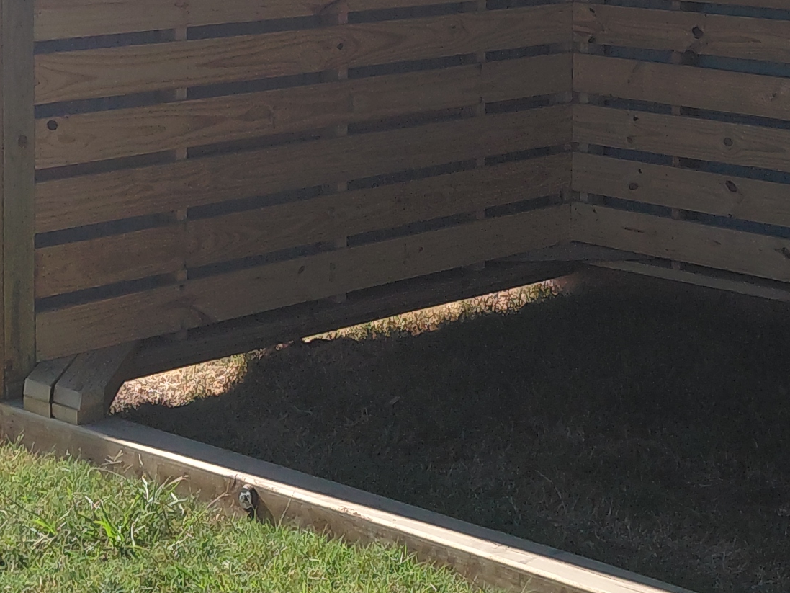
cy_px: -102
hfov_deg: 20.7
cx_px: 681
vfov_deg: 15.4
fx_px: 2123
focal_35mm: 93
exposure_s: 1/1873
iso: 50
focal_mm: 4.69
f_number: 1.8
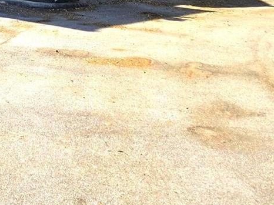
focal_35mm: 79
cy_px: -94
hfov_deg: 23.0
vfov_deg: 17.0
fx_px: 625
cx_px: -40
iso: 25
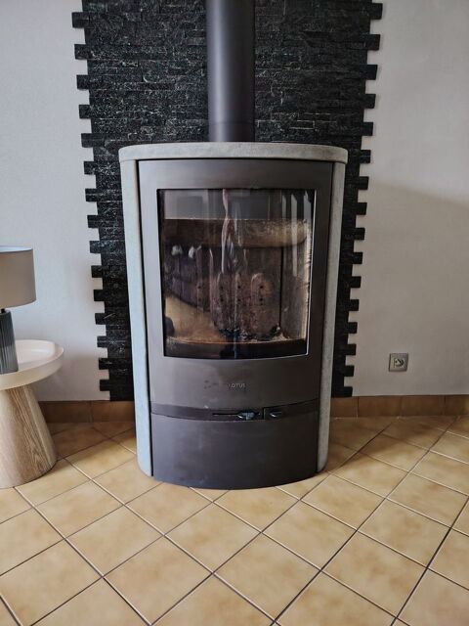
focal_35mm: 24
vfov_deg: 71.6
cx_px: 234
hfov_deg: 56.8
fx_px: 434
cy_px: 313
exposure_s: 1/20
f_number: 1.75
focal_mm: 5.25
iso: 1719
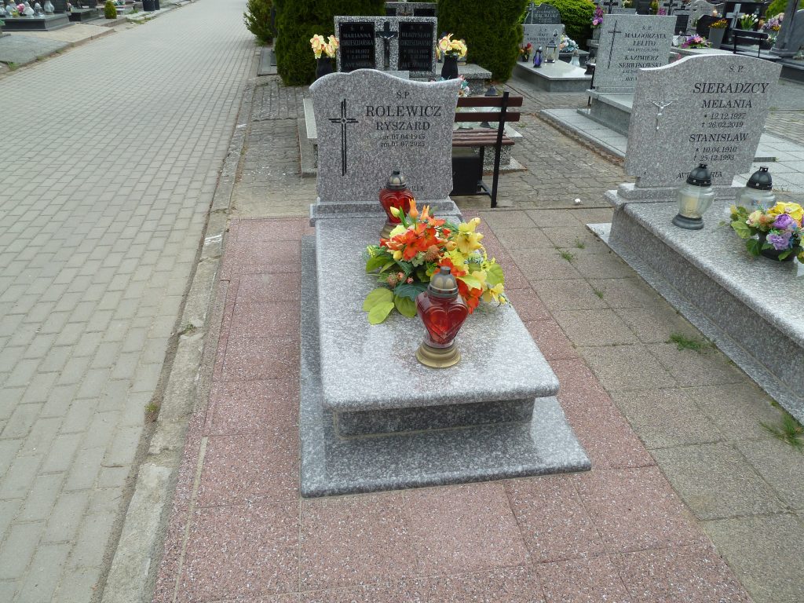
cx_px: 402
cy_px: 302
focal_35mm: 25
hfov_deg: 69.4
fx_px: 581
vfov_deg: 54.9
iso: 80
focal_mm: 4.1
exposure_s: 1/320
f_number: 4
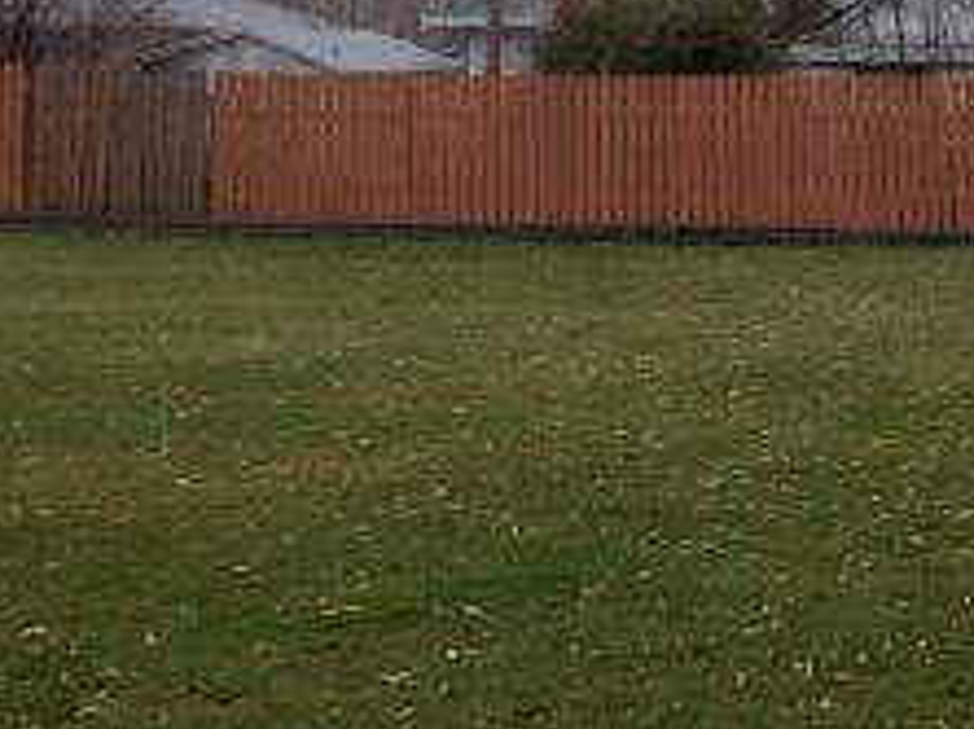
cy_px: -35
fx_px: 2108
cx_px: 1119
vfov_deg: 19.0
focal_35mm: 75
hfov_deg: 24.0
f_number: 2.4
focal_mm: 4.3
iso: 100
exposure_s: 1/19
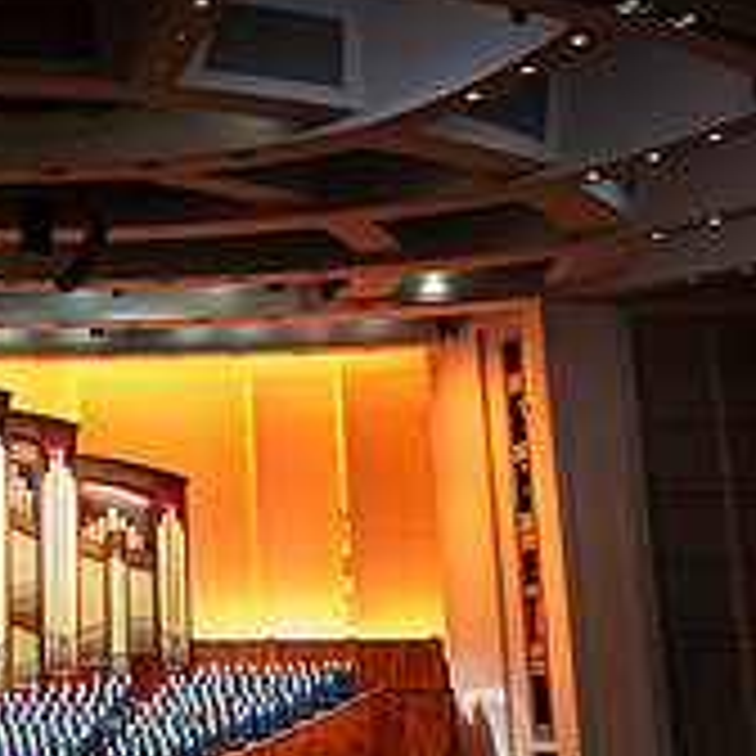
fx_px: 1878
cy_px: 138
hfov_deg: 21.5
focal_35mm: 76
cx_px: -84
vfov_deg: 22.4
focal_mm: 24
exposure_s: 1/100
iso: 5000
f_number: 8
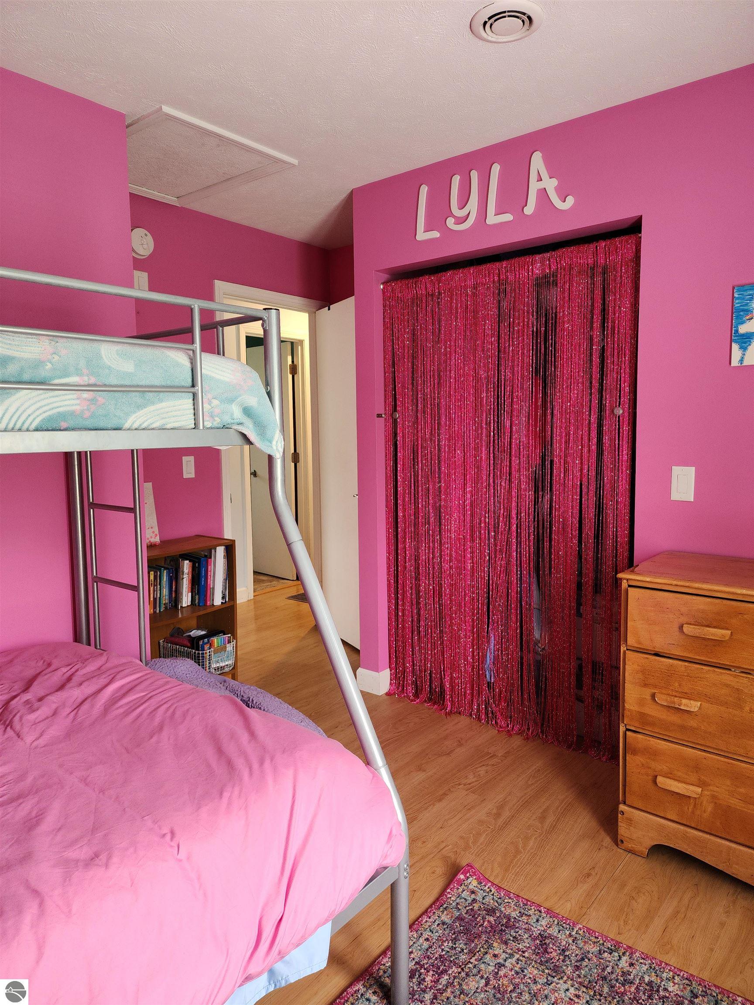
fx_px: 668
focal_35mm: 23
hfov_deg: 58.9
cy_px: 502
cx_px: 377
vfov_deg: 73.9
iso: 200
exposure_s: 1/60
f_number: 1.8
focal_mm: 6.4
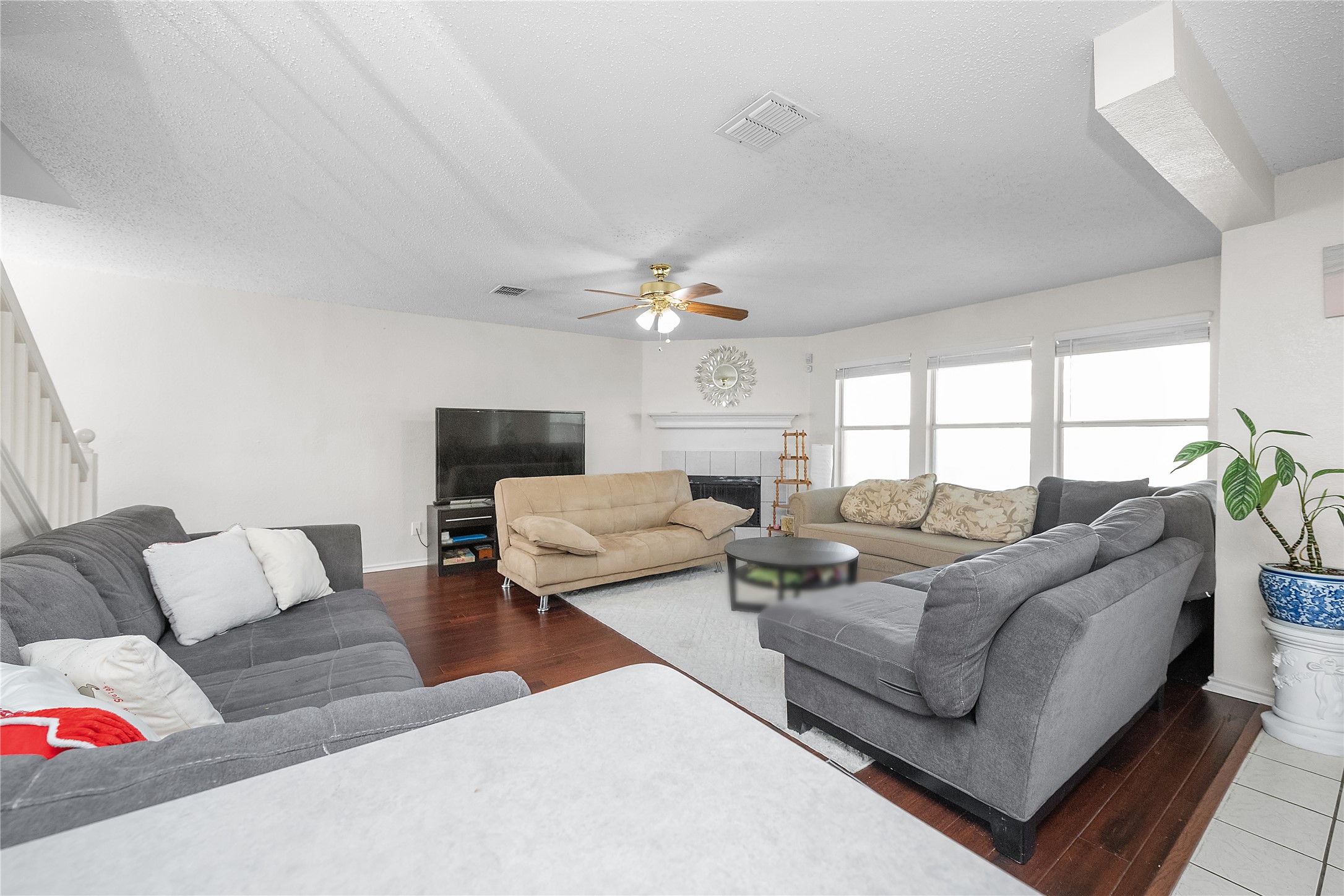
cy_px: 448
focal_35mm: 14
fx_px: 523
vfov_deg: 81.2
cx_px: 672
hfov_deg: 104.3
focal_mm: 14
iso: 2500
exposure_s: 1/200
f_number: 5
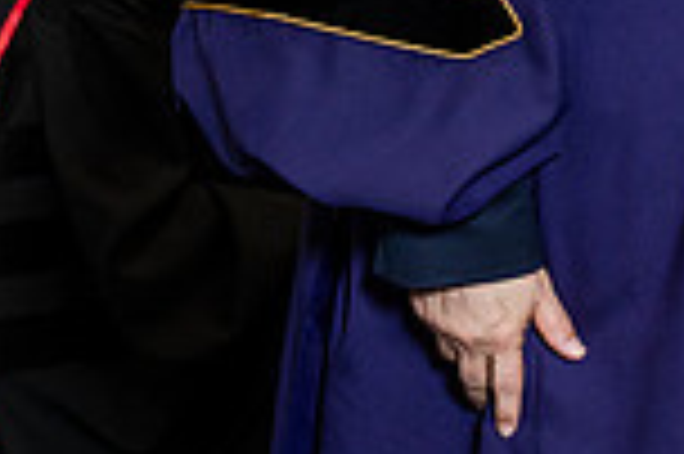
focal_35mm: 267
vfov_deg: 5.1
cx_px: 994
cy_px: -200
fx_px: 5067
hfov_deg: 7.6
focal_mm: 70
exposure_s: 1/200
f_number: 5
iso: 1250
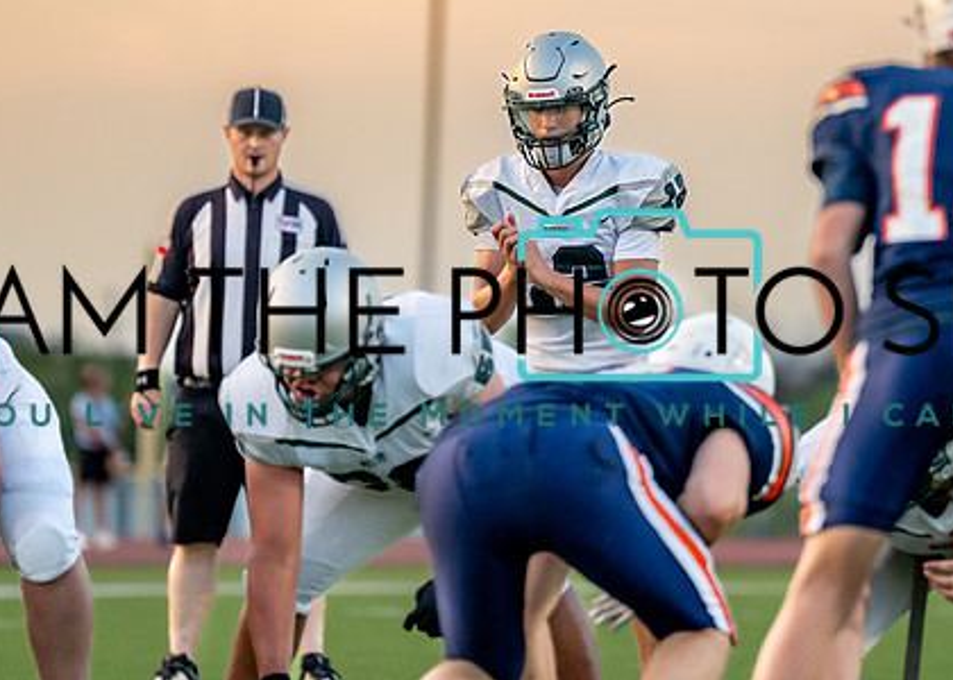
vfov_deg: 3.6
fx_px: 10908
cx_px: 576
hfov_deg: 5.0
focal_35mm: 403
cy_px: 156
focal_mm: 200
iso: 1000
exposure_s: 1/1000
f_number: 2.8
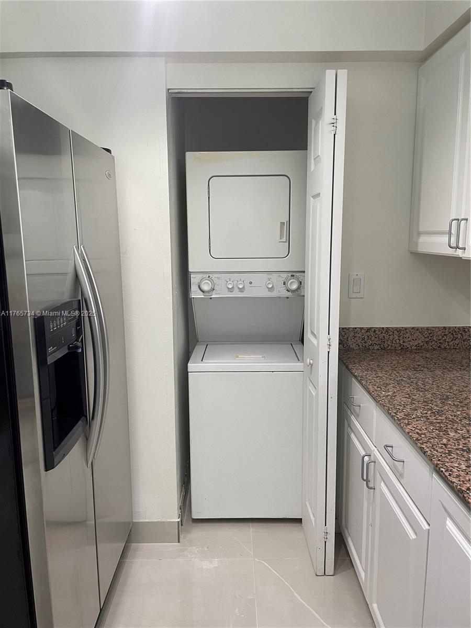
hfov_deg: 53.1
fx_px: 472
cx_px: 236
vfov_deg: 67.3
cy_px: 314
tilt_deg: -9.0
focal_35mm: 26
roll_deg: +0.3
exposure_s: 1/60
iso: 100
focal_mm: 4.2
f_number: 1.6
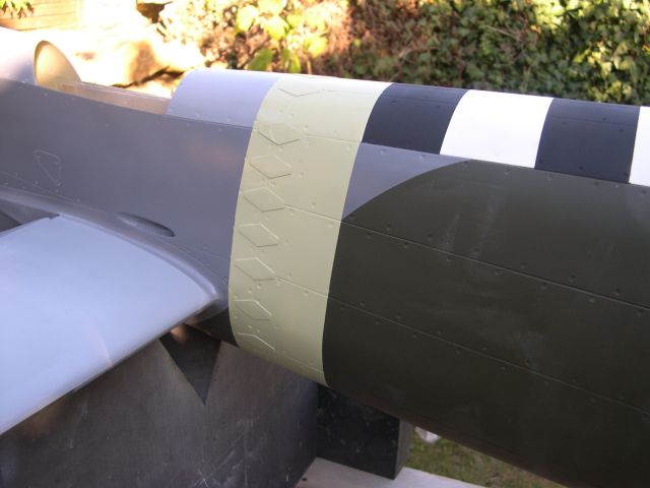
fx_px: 714
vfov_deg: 37.7
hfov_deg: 49.0
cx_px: 325
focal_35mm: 38
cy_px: 244
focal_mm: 8
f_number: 2.8
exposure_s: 1/109
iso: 100
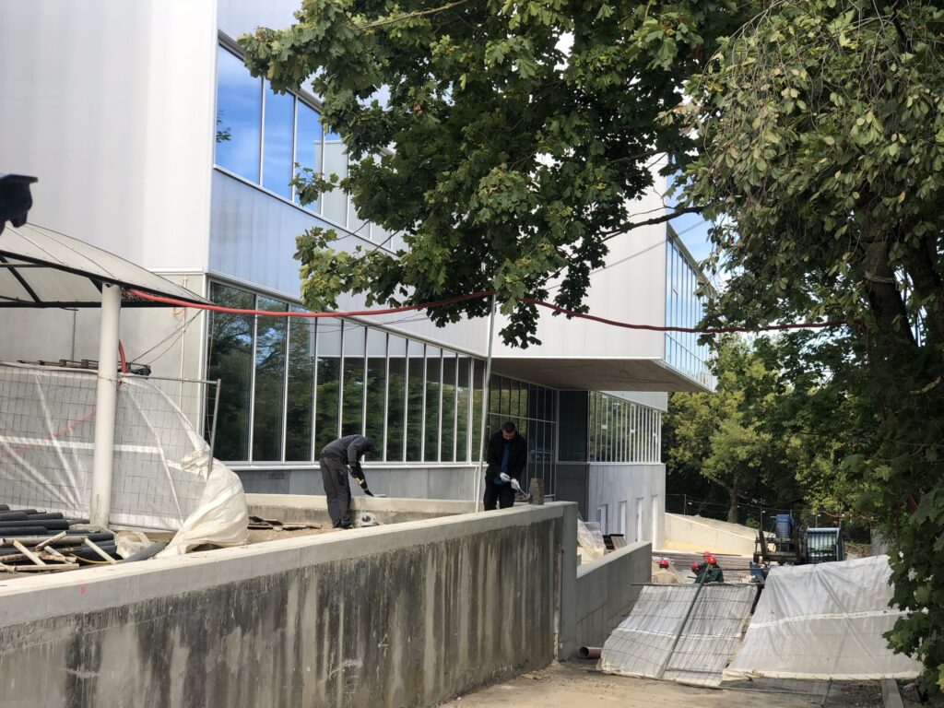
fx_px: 1418
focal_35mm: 52
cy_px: 354
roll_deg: -1.4
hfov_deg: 36.8
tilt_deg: +3.9
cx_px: 472
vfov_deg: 28.0
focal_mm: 6
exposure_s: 1/282
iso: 16
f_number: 2.4
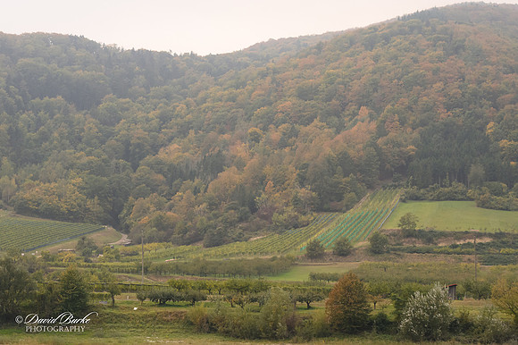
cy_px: 172
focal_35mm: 84
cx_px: 259
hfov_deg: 24.2
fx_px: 1208
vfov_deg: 16.2
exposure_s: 1/400
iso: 1100
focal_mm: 56
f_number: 8
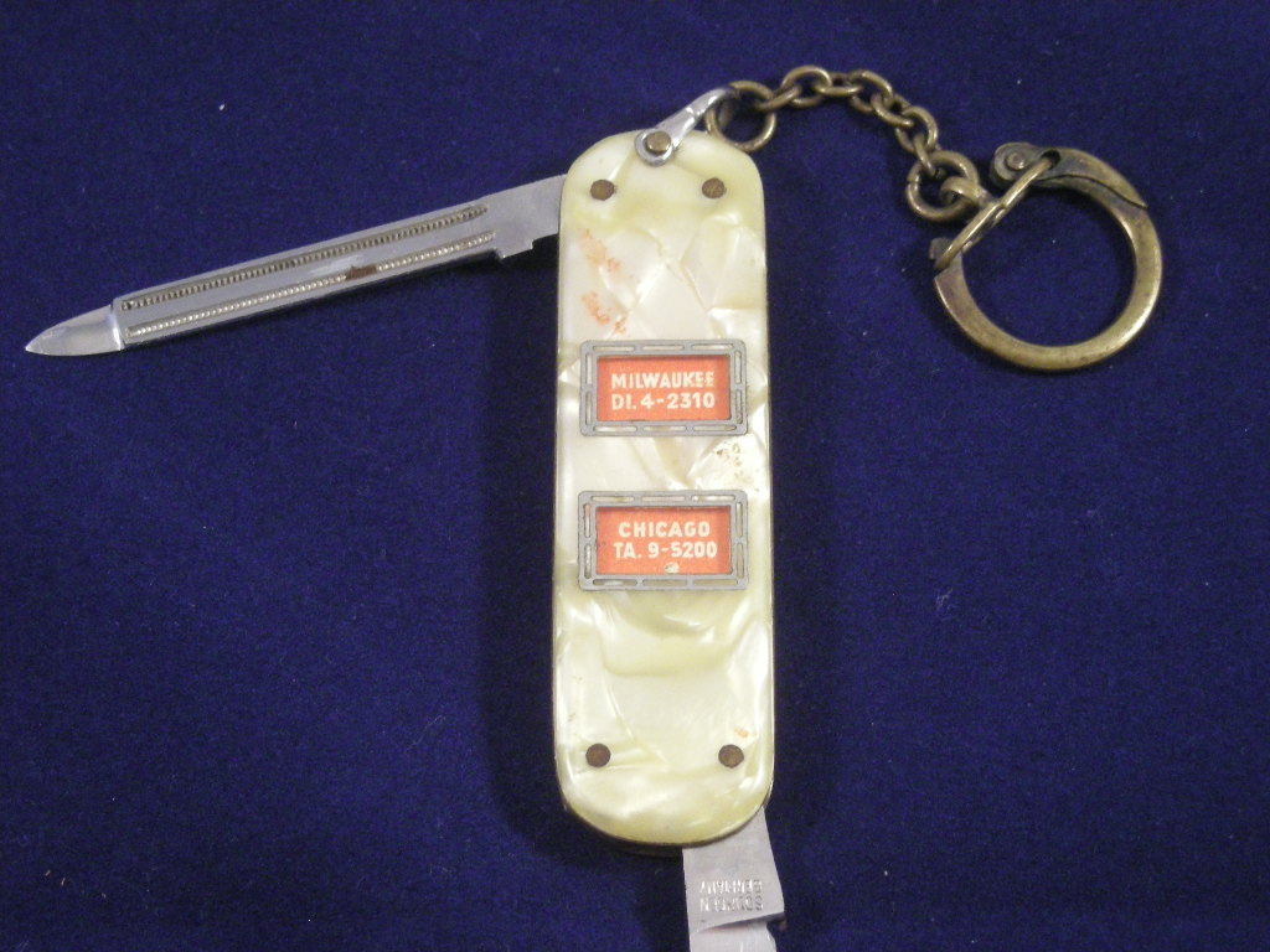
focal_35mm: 94
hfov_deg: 20.9
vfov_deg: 15.7
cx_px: 635
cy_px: 476
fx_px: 3449
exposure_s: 1/29
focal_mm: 15.3
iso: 400
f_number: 4.4
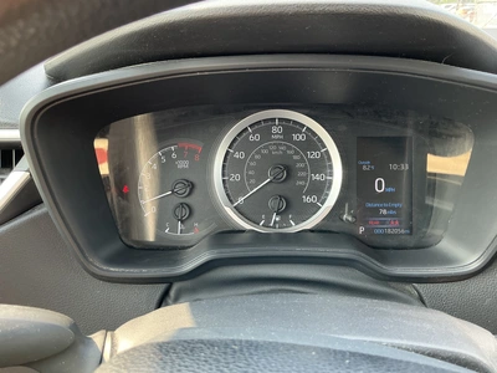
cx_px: 248
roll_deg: +1.3
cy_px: 186
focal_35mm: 28
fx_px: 402
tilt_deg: -23.3
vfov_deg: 49.7
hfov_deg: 63.4
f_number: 1.8
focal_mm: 3
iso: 64
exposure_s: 1/86
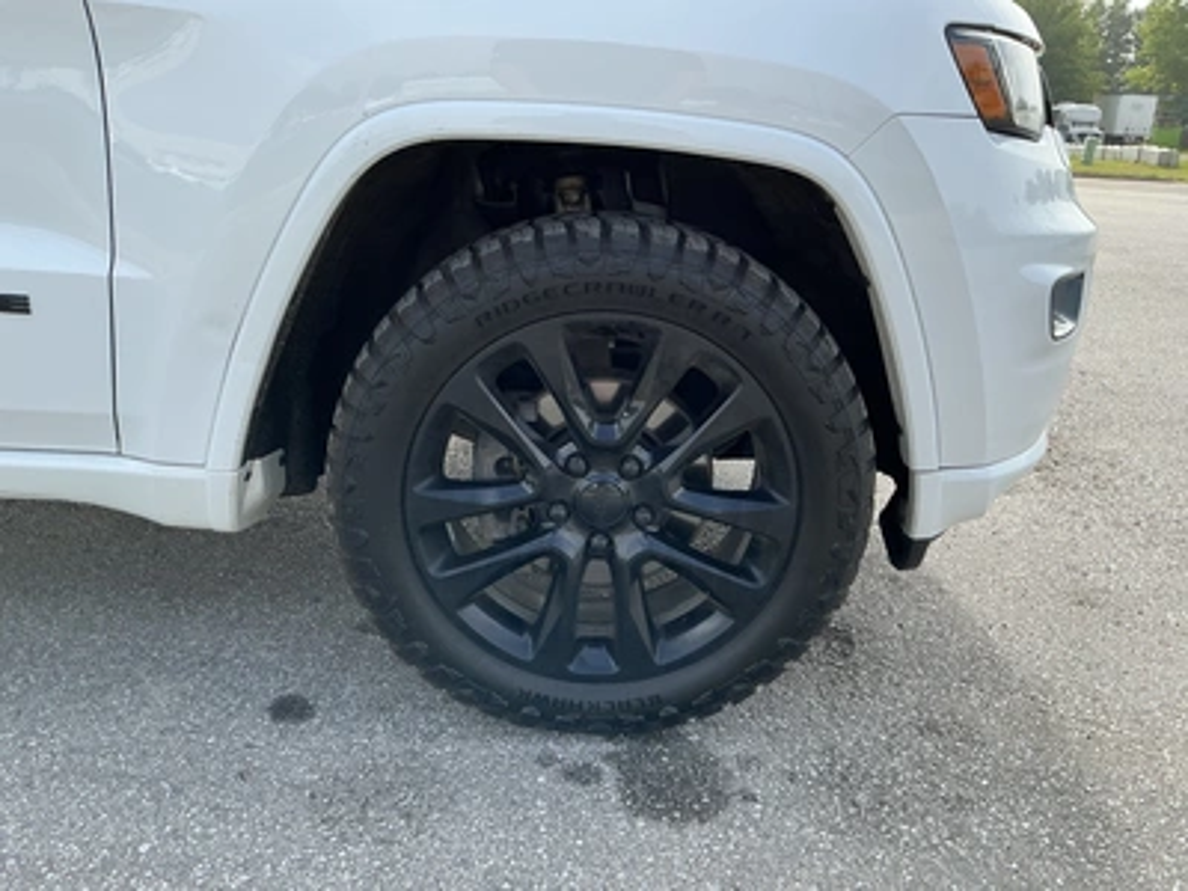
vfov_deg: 49.7
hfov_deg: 63.4
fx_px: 961
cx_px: 594
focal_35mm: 28
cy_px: 446
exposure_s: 1/613
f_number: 1.8
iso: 25
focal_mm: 3
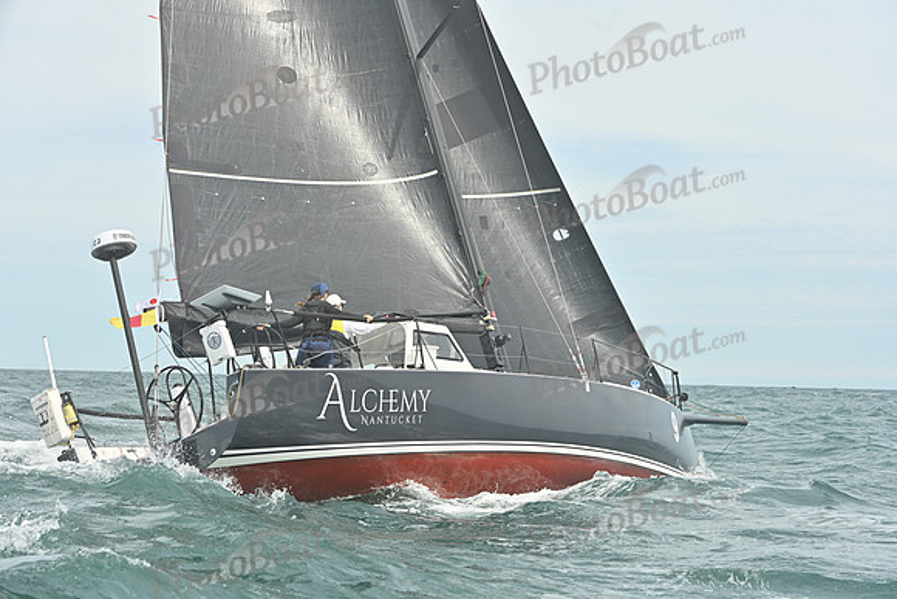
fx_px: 1744
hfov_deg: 28.8
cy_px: 300
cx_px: 448
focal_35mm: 70
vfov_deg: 19.5
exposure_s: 1/1250
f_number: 8
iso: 320
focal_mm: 70
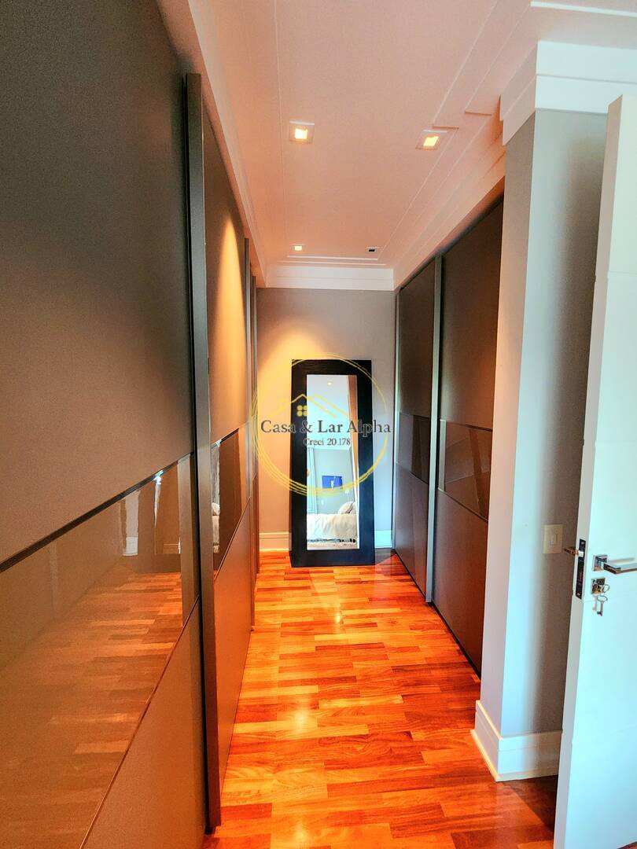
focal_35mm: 13
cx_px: 318
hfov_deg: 89.9
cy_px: 424
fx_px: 319
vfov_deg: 106.2
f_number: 2.2
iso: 500
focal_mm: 2.2
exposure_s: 1/30
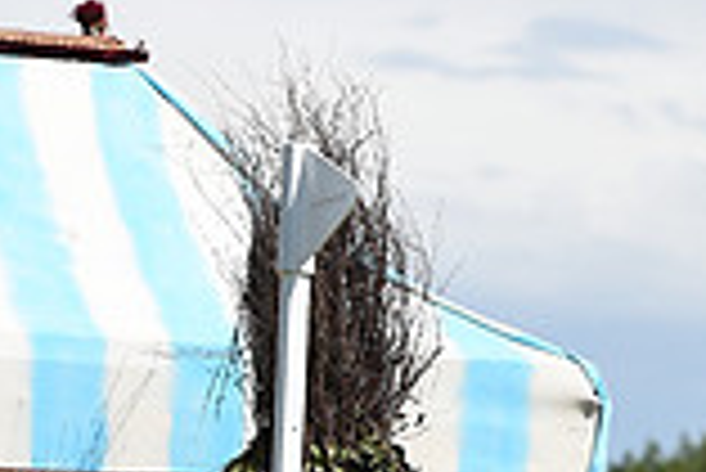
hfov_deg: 5.8
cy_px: 670
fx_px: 6870
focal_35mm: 350
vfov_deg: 3.9
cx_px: 1178
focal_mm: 95
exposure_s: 1/1000
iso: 100
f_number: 5
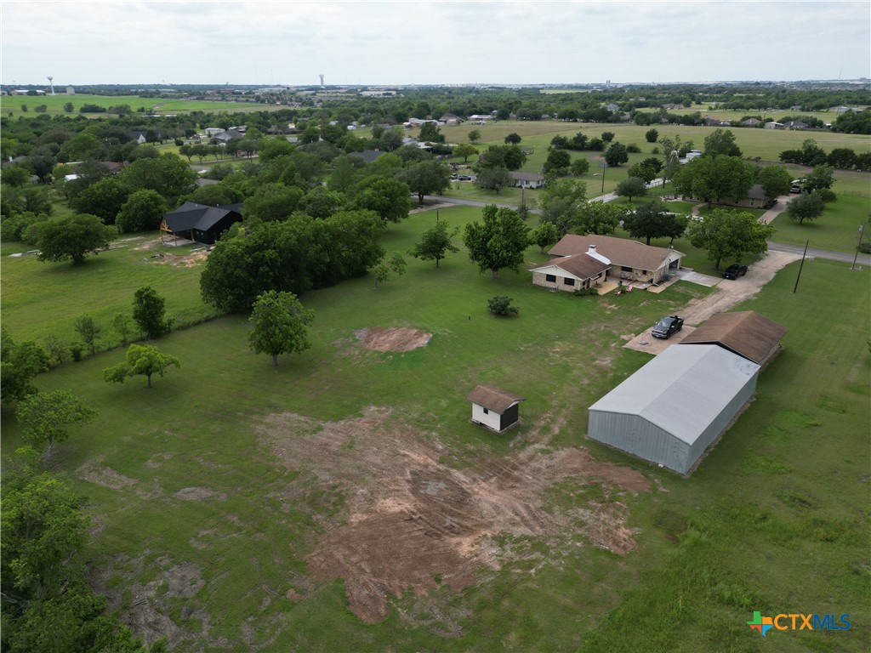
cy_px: 326
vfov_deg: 56.8
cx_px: 436
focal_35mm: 24
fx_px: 604
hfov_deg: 71.6
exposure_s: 1/2500
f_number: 1.7
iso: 150
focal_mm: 6.72
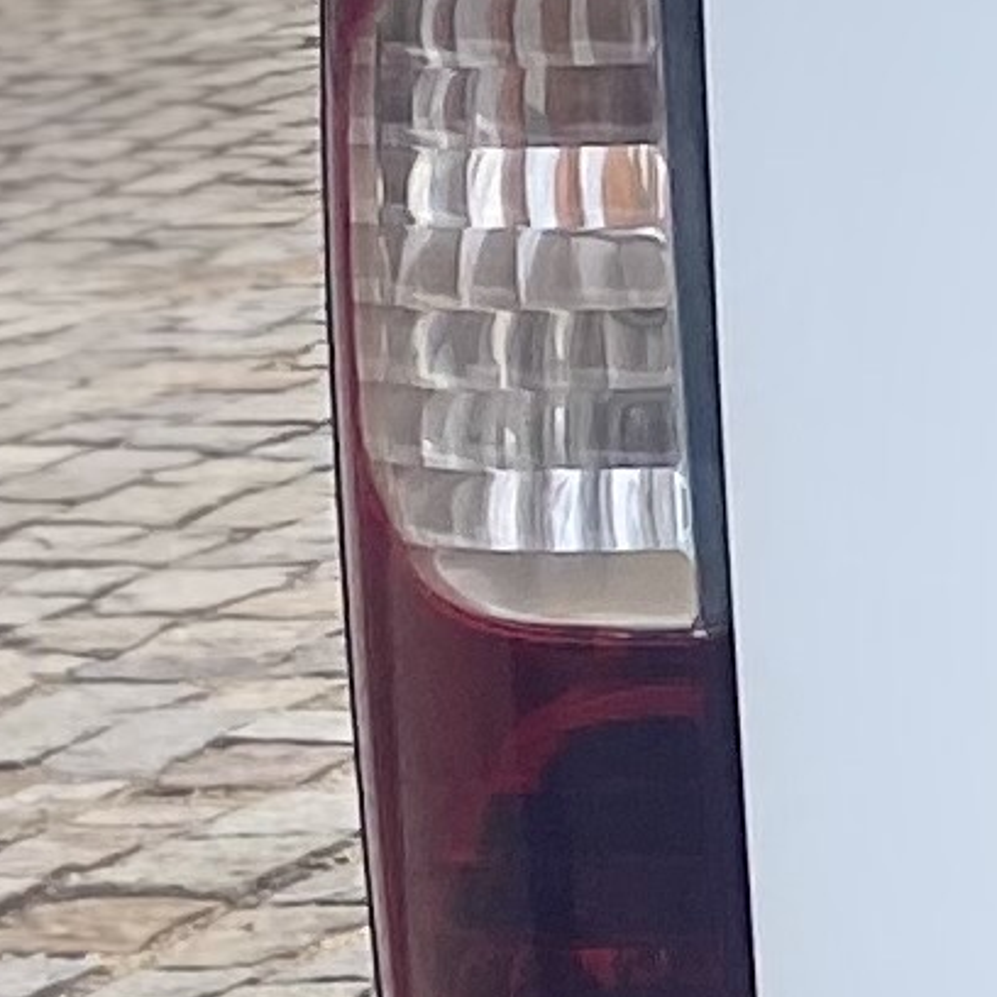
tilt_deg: -10.7
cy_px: 618
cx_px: 3463
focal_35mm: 227
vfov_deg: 7.7
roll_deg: -0.2
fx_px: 7397
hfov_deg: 6.7
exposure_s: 1/380
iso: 32
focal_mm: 4.25
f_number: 1.8
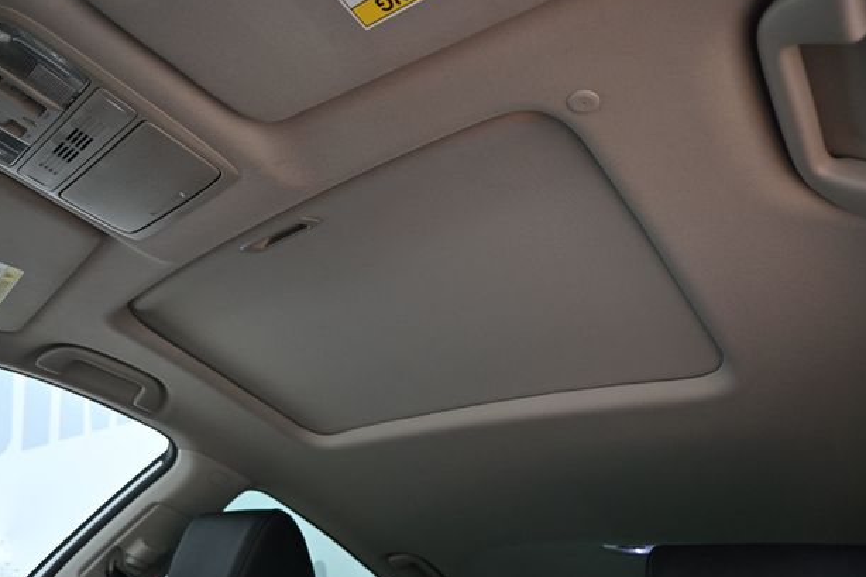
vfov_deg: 51.3
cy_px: 288
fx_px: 601
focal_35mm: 25
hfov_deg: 71.5
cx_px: 419
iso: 280
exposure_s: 1/250
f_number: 4
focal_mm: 16
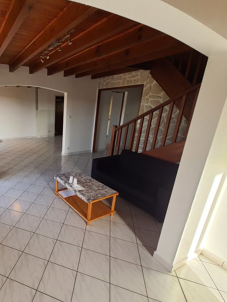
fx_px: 157
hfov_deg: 65.8
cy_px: 153
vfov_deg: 87.7
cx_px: 49
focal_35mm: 18
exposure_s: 1/100
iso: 50
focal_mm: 1.74
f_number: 2.2
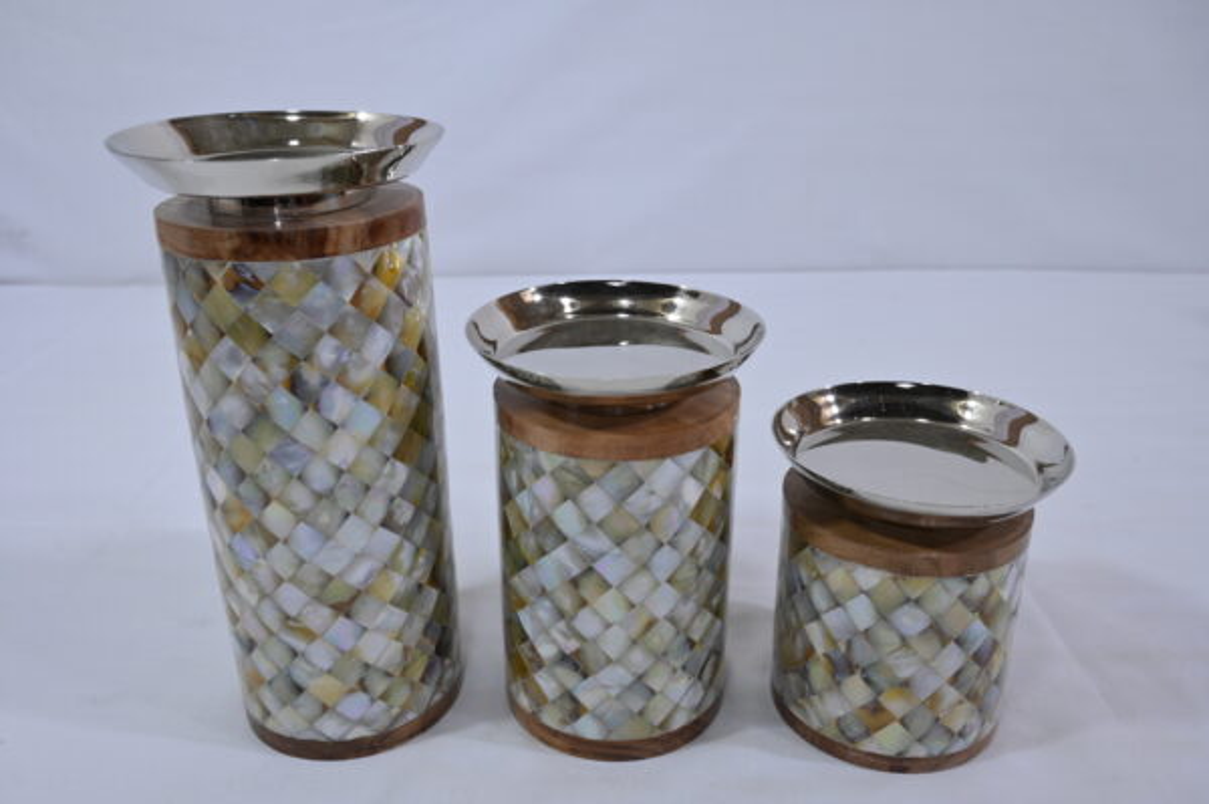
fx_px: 1040
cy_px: 402
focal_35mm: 31
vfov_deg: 42.3
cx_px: 604
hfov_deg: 60.3
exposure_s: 1/125
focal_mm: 31
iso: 500
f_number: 7.1
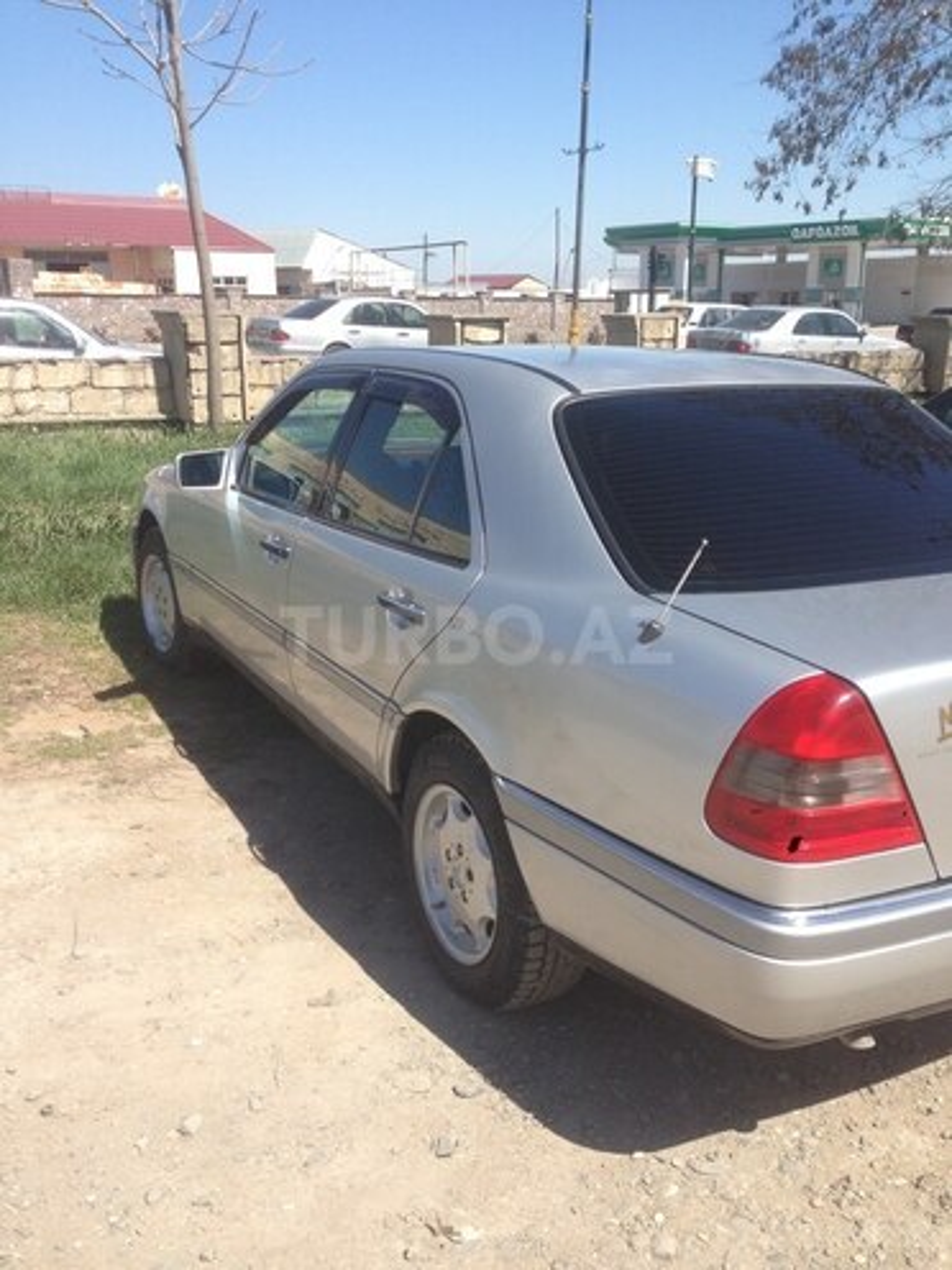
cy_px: 635
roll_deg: +0.3
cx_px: 476
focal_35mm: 33
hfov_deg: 42.9
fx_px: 1210
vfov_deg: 55.4
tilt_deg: -13.7
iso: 50
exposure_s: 1/1205
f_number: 2.4
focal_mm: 4.12
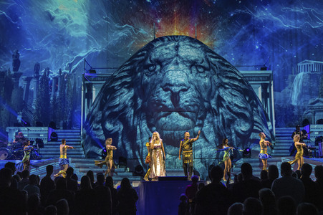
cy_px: 108
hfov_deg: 37.5
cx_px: 162
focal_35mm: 53
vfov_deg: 25.5
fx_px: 475
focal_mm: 53
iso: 2000
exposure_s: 1/320
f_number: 3.5
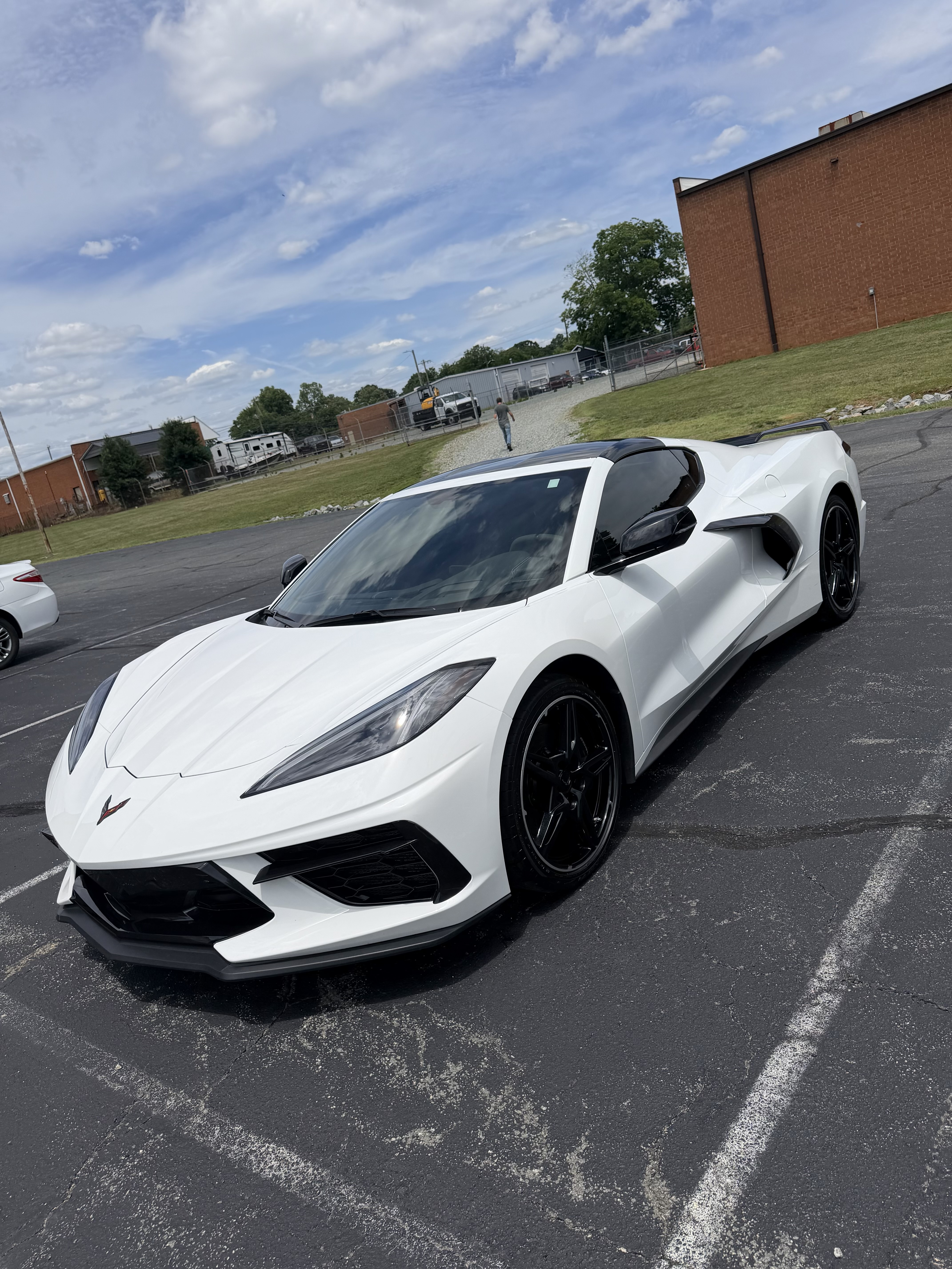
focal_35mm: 24
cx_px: 476
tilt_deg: -13.4
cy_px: 634
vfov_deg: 71.6
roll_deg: +14.9
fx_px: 880
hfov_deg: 56.8
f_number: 1.78
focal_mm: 6.76
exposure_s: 1/11905
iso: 80
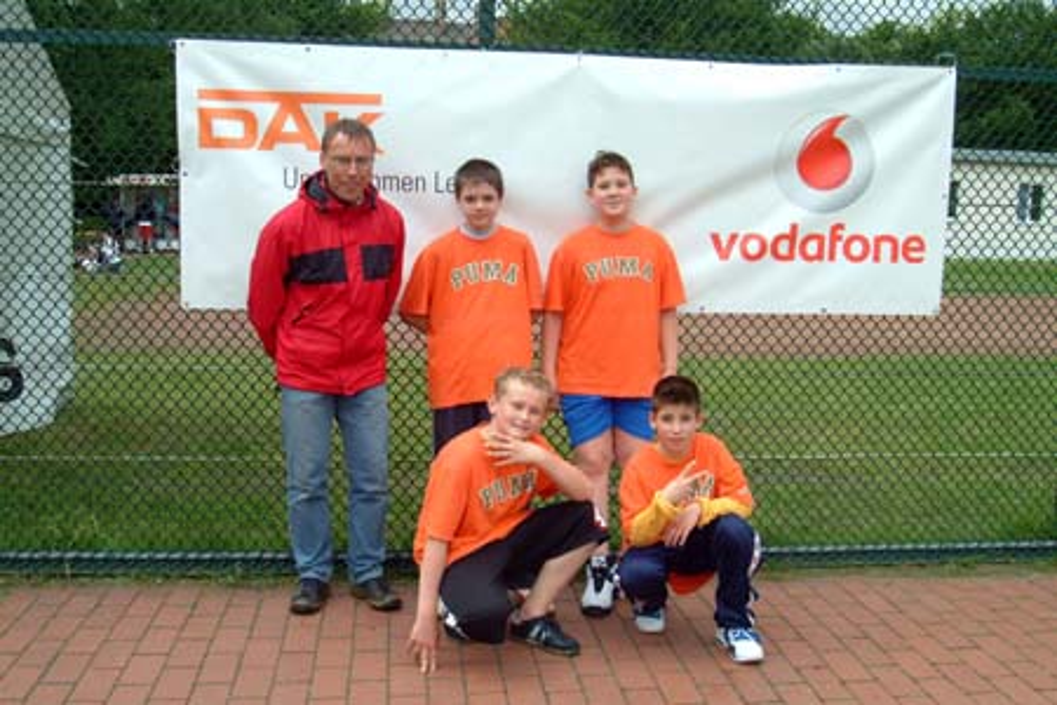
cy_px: 352
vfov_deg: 36.9
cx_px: 528
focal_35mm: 36
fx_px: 1057
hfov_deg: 53.1
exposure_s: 1/350
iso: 400
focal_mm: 24
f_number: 9.5
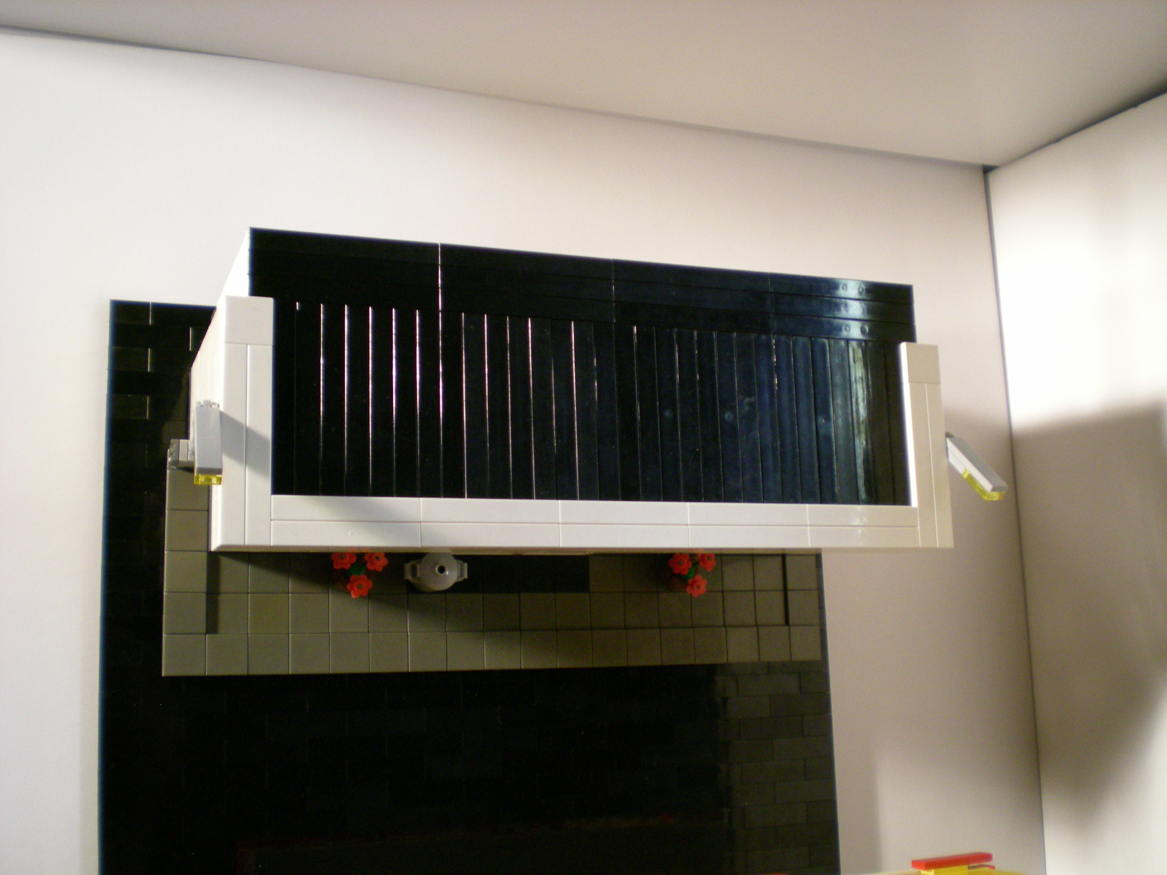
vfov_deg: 37.7
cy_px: 438
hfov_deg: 49.0
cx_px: 584
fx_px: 1281
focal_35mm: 38
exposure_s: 1/47.7
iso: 200
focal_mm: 6.3
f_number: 3.1
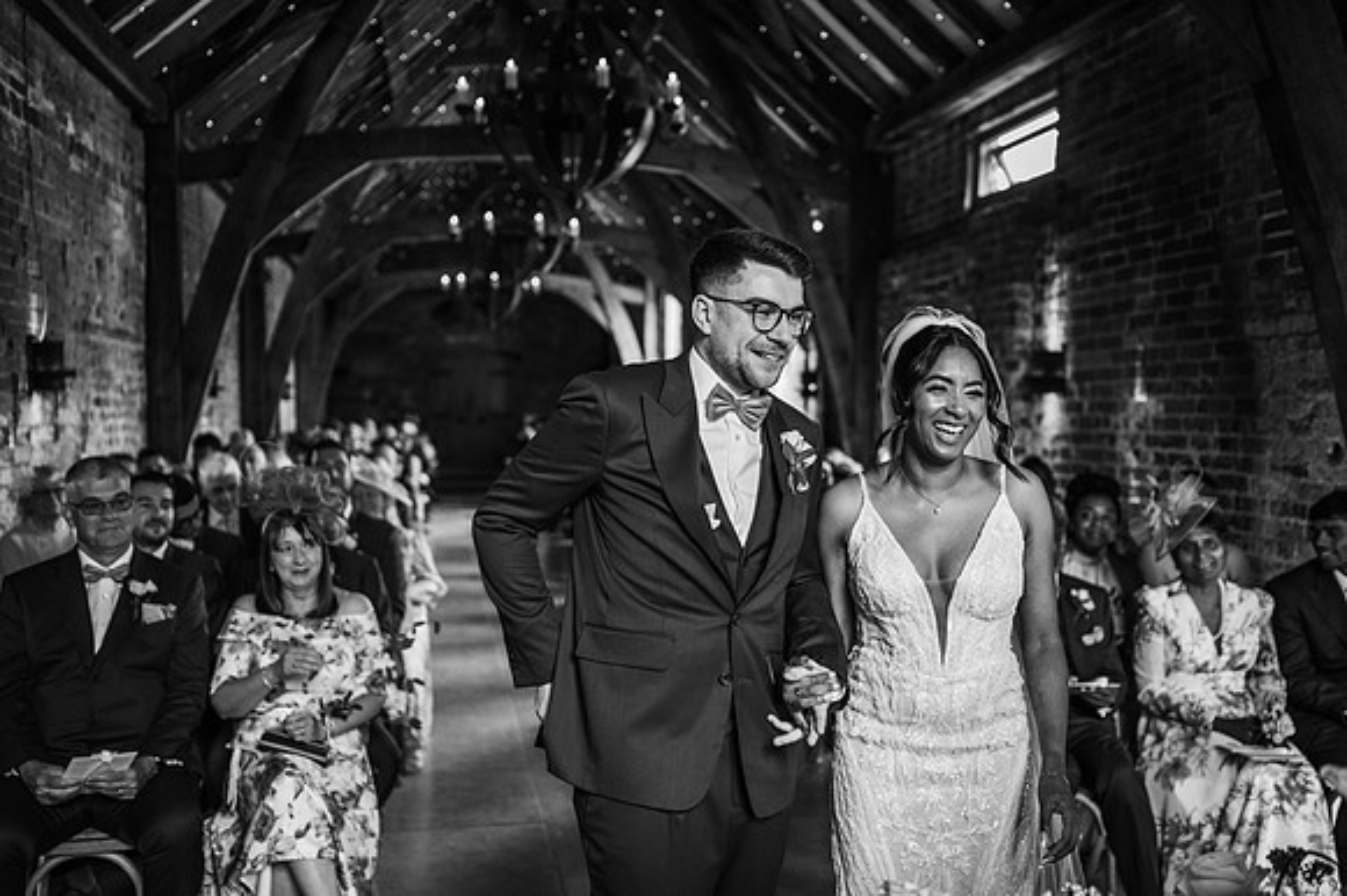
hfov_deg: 54.5
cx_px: 674
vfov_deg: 37.8
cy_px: 448
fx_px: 1309
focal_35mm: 35
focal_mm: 35
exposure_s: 1/200
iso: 720
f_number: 2
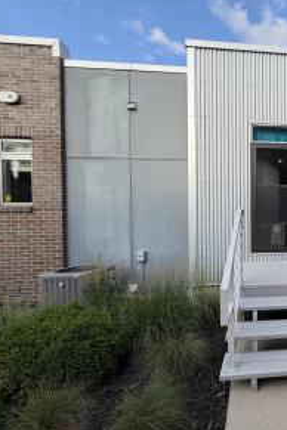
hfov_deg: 51.0
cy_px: 219
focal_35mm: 20
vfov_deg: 84.0
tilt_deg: -1.9
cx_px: 281
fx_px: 239
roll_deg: +0.0
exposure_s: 1/502
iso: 40
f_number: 2.2
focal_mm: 2.22
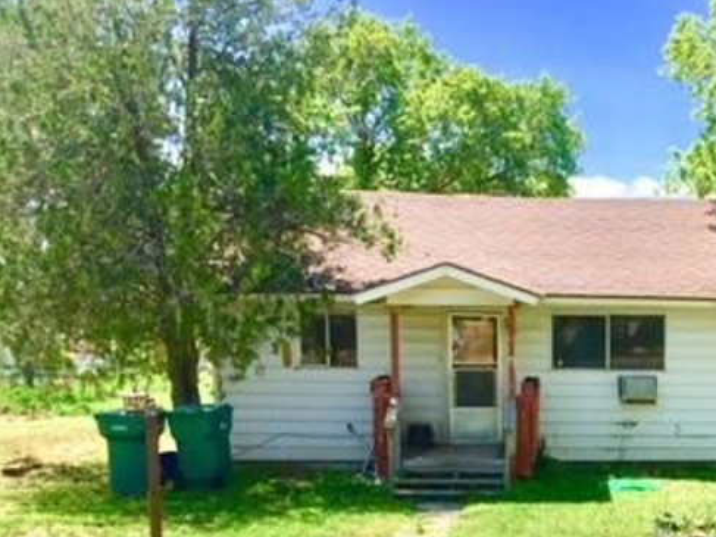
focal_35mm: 61
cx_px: 704
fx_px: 1261
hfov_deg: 29.7
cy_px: 491
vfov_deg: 23.3
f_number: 2.2
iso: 32
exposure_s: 1/1163
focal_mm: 4.15
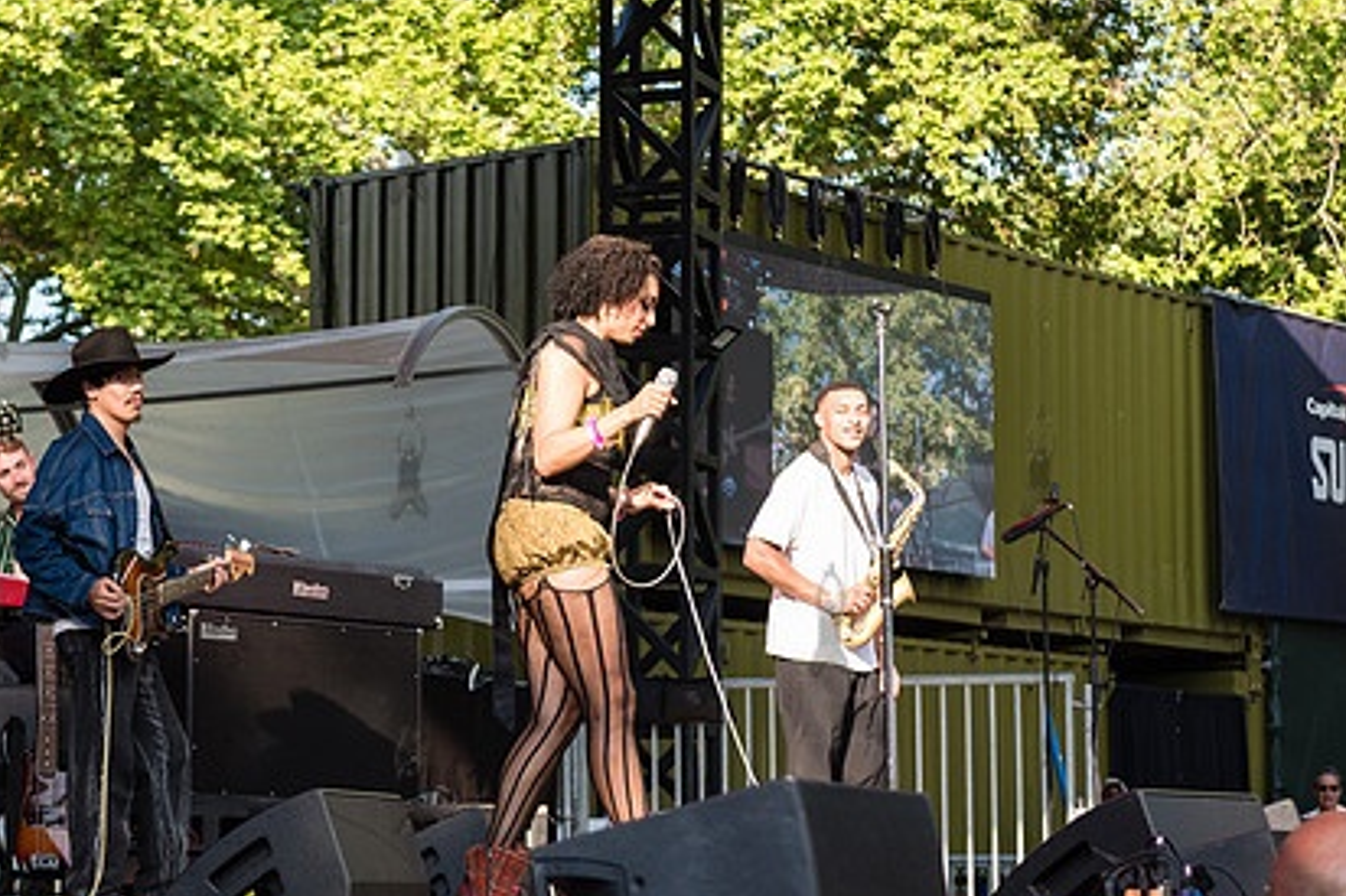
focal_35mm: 101
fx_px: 3775
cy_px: 461
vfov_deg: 13.5
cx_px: 407
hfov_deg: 20.1
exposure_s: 1/1000
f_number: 4.5
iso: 800
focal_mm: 70
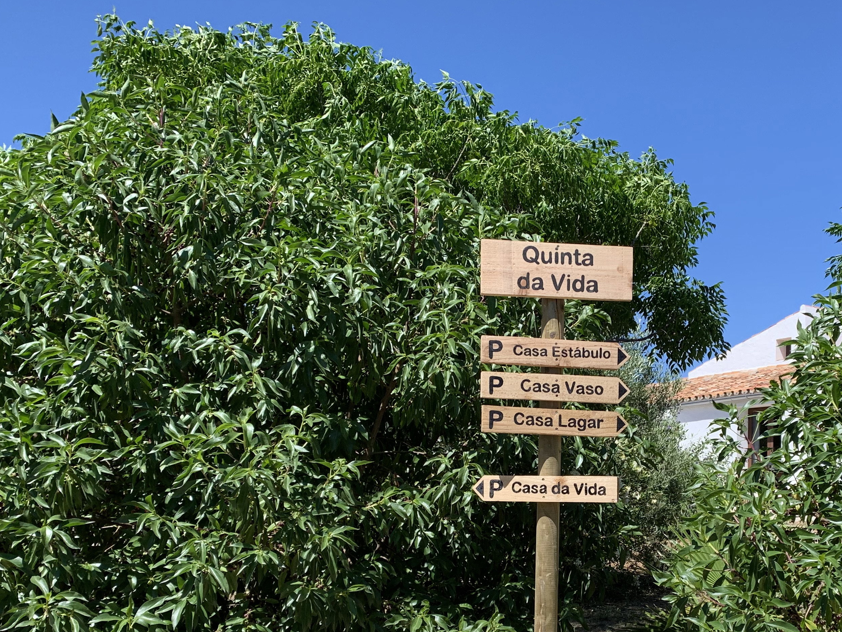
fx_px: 1022
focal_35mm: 42
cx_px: 573
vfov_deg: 33.5
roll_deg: -0.4
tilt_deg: +1.3
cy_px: 495
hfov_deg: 44.0
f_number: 1.8
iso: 25
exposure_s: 1/2033
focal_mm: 4.25
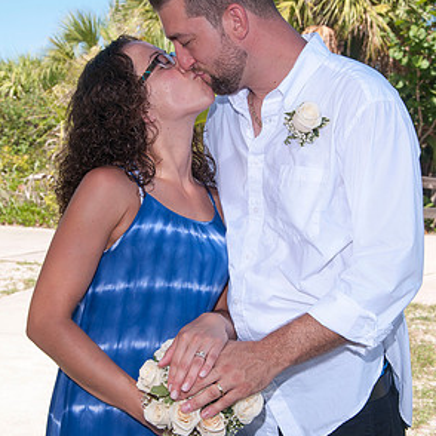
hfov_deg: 23.4
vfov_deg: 23.4
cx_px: 219
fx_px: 1054
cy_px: 212
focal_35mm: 74
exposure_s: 1/250
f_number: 8
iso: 100
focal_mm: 38
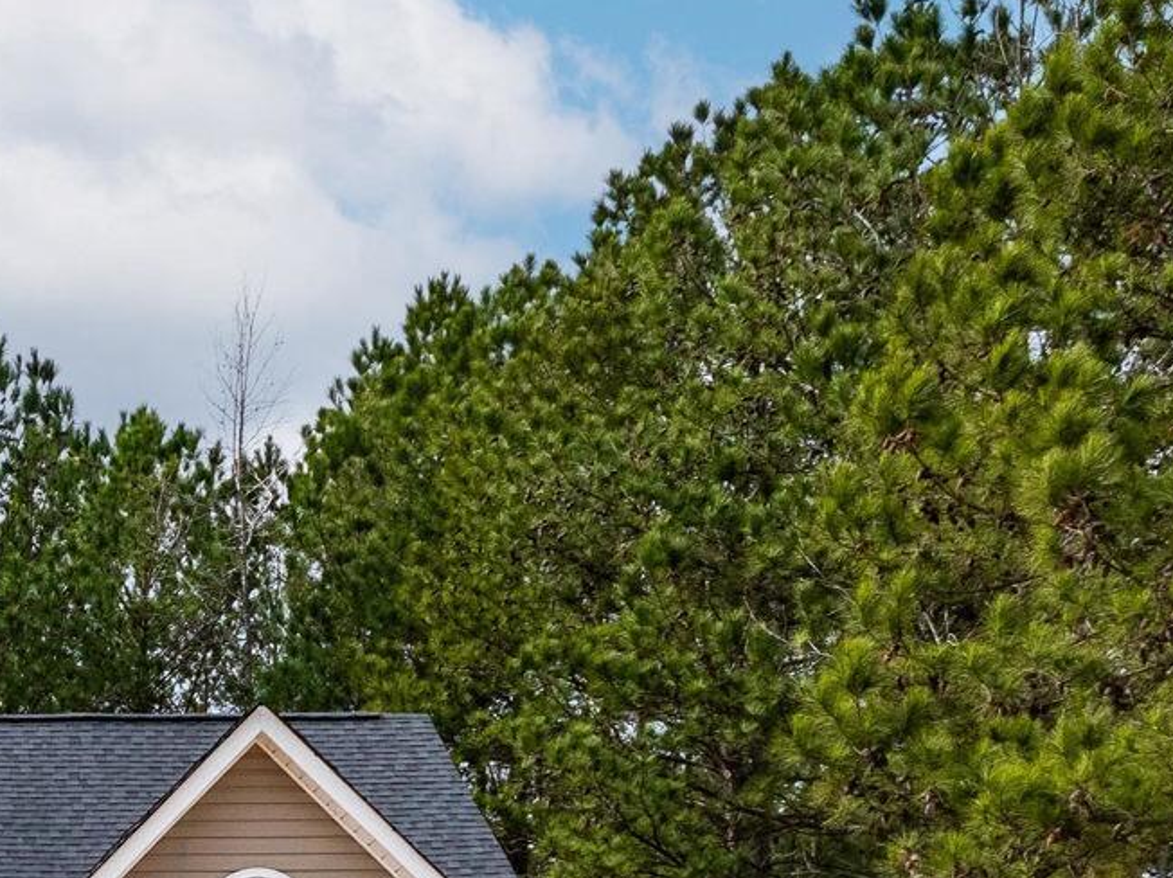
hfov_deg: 19.5
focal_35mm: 92
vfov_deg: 14.9
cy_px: 1295
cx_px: -383
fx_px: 3115
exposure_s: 1/2500
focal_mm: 12.29
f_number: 2.8
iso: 130
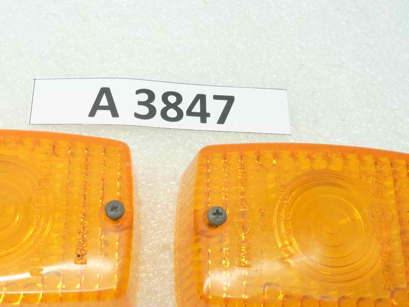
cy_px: 170
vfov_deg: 30.2
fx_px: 567
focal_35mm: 48
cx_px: 138
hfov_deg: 39.2
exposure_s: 1/15
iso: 80
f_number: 3.3
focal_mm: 4.1
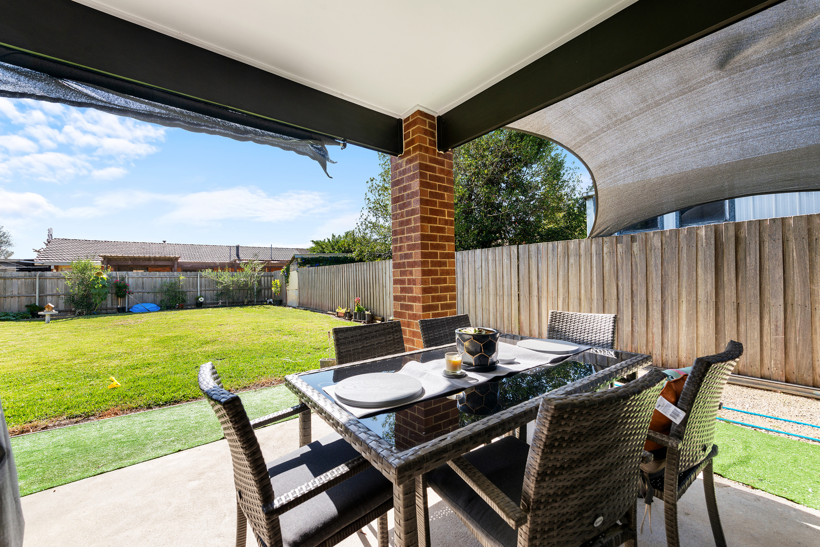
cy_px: 274
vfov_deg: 81.3
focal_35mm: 14
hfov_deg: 104.2
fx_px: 319
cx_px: 410
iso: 125
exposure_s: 1/60
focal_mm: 14
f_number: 8
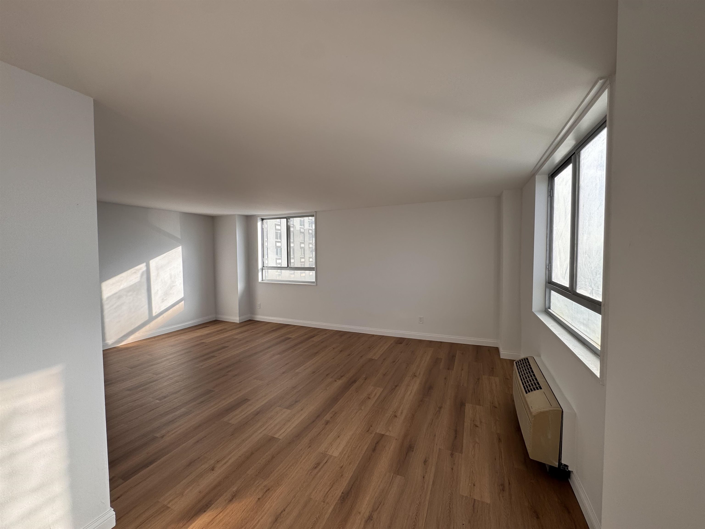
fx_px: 285
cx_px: 352
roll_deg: +0.1
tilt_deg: -2.7
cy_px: 264
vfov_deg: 85.7
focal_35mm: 14
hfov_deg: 102.1
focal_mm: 2.22
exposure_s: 1/394
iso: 40
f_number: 2.2
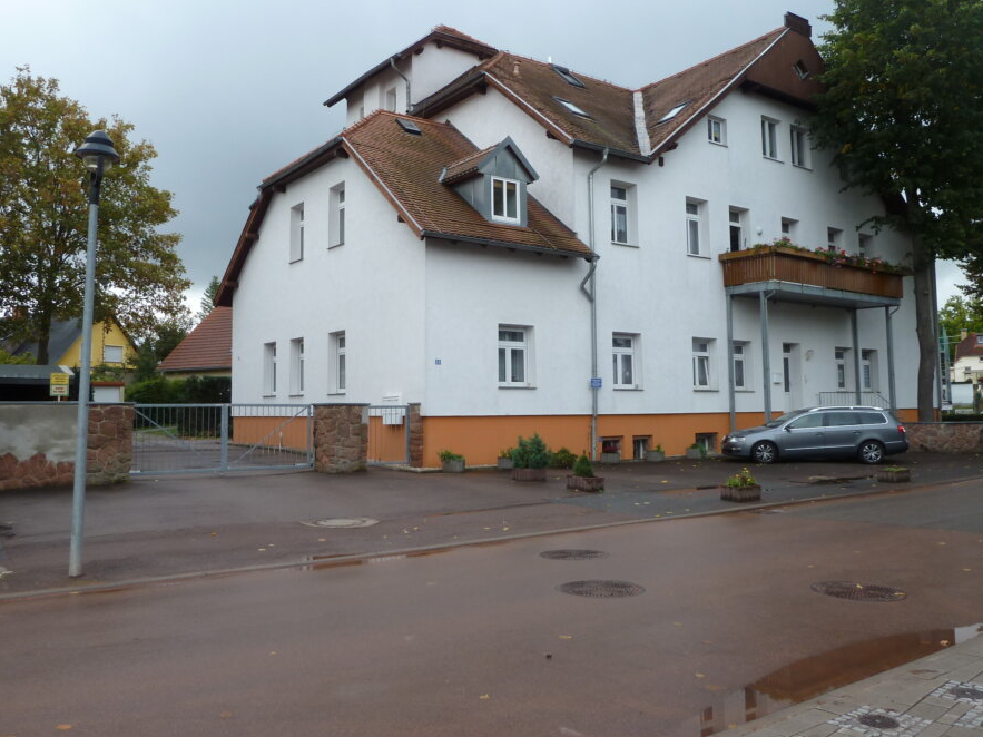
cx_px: 479
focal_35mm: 29
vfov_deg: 48.2
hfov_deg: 61.7
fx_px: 823
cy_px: 346
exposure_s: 1/160
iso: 80
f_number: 4
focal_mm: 4.1
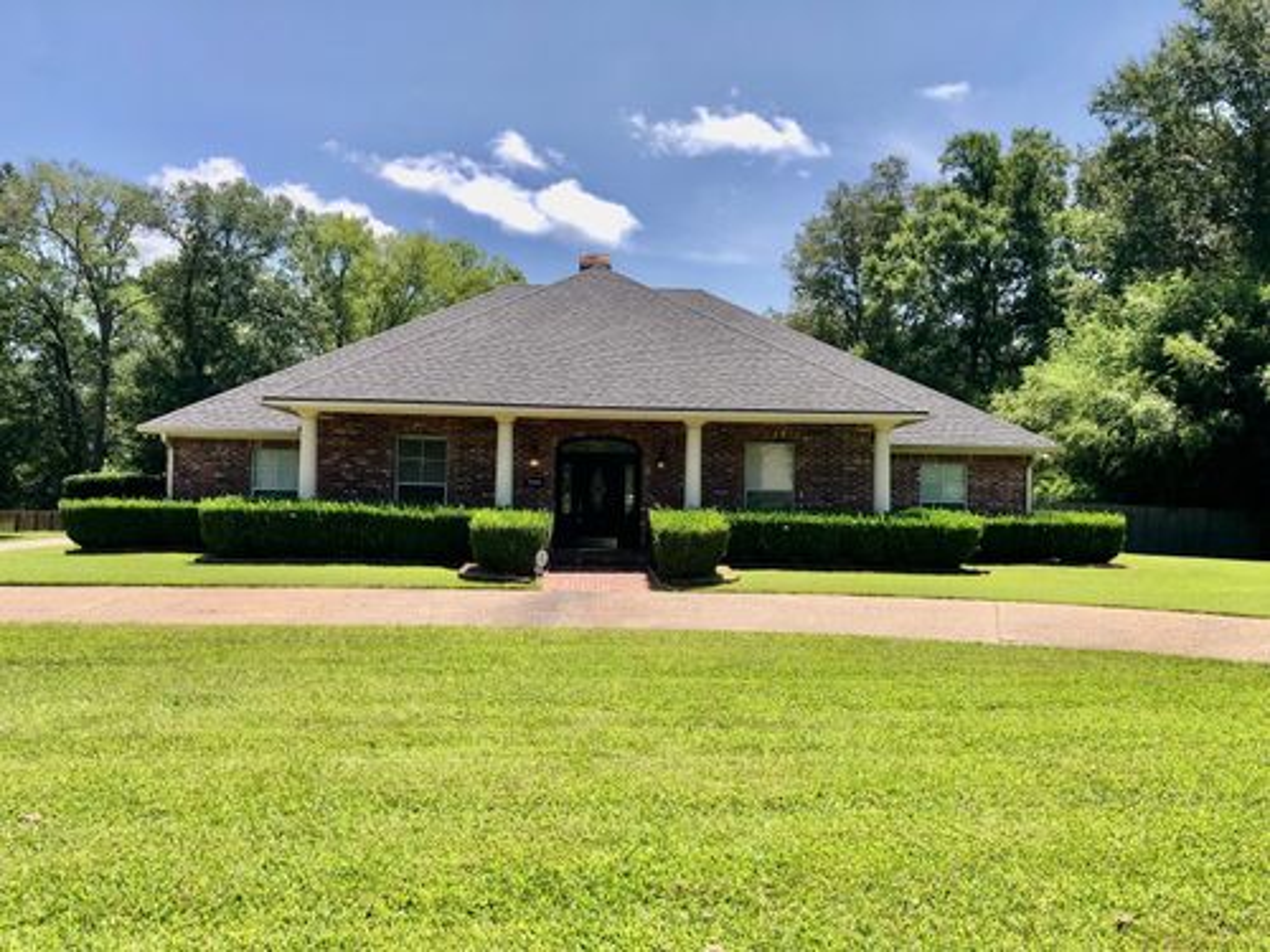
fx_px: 1027
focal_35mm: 28
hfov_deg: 63.4
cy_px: 476
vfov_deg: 49.7
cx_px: 635
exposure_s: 1/1675
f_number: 1.8
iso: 20
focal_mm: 3.99
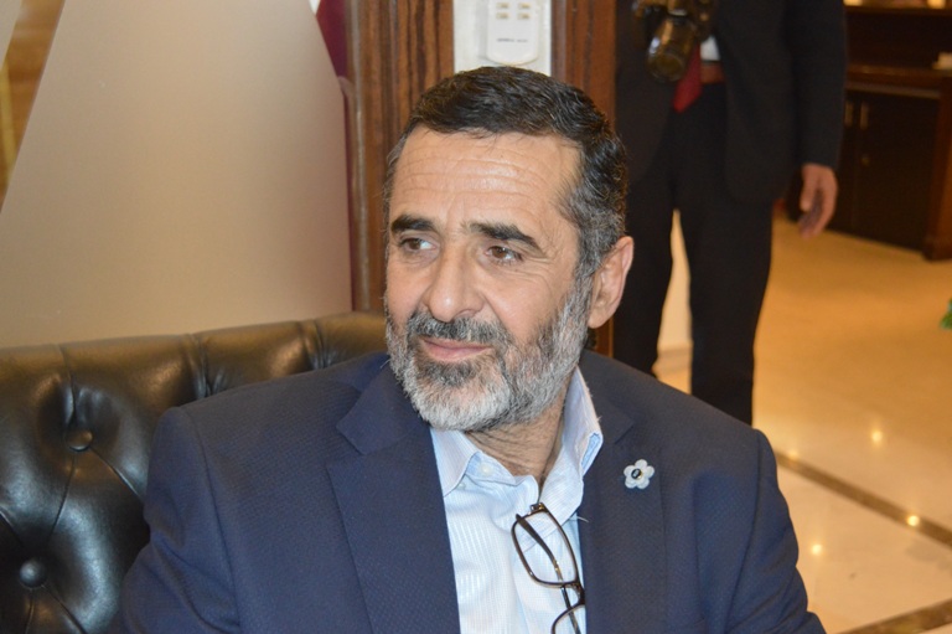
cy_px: 317
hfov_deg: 38.9
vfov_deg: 26.4
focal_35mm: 51
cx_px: 476
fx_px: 1348
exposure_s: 1/60
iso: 2800
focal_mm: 34
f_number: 4.5
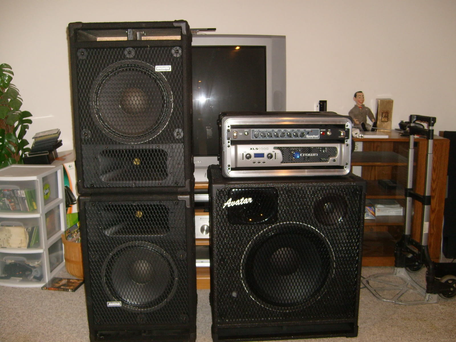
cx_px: 228
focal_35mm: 35
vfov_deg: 40.7
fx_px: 461
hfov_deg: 52.6
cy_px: 171
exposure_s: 1/45
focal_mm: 5.8
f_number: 2.8
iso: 120
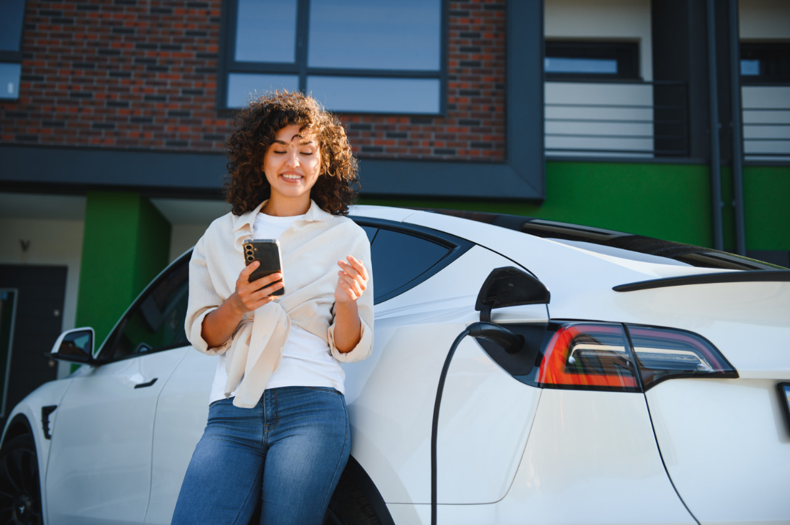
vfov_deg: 30.5
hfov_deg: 44.5
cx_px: 395
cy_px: 262
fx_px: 965
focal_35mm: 44
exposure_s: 1/800
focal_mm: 44
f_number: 2.8
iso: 160
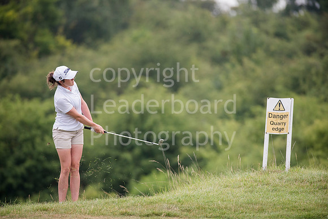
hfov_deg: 6.9
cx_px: 164
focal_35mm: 300
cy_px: 110
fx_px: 2734
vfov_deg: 4.6
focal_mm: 300
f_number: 4
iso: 1000
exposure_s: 1/800
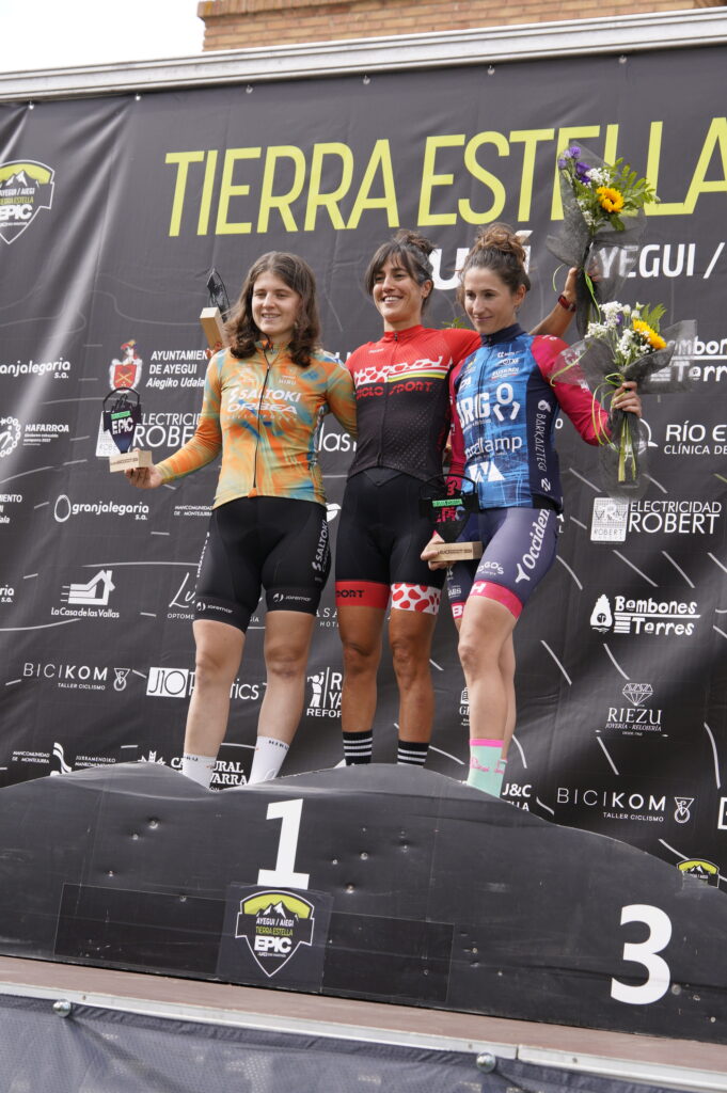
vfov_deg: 27.7
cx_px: 364
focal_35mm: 73
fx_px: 2215
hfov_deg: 18.6
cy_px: 546
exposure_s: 1/1000
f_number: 4
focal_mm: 49
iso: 250
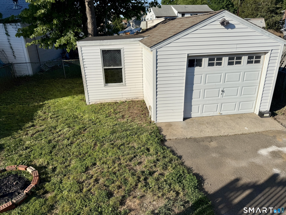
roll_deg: +1.3
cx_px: 143
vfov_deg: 56.8
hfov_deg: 71.6
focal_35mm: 24
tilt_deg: -20.3
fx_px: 198
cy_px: 108
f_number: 1.78
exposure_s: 1/7353
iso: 80
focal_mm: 6.76
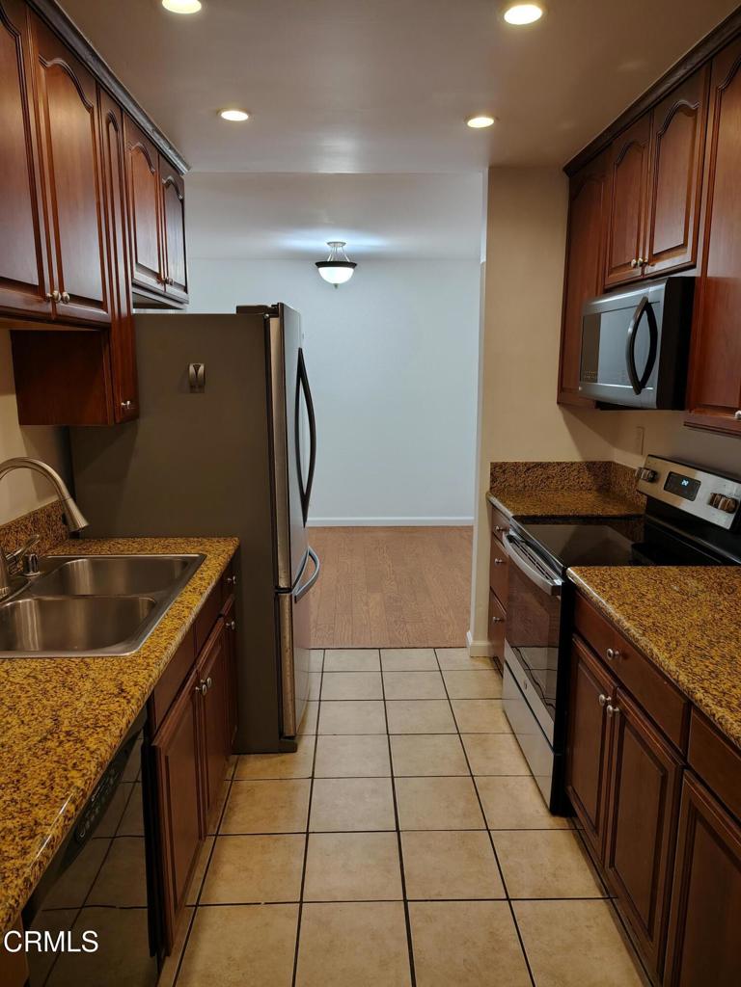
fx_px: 685
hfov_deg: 56.8
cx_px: 370
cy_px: 494
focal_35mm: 24
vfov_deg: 71.6
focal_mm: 5.56
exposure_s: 1/60
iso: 723
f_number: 1.8
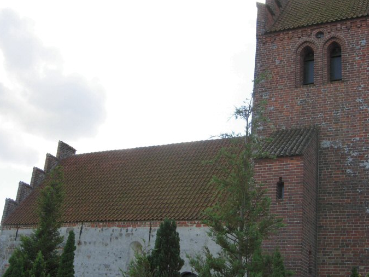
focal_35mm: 48
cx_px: 205
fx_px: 512
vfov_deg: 30.3
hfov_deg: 39.6
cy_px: 135
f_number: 4.8
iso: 50
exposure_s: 1/249
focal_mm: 7.5
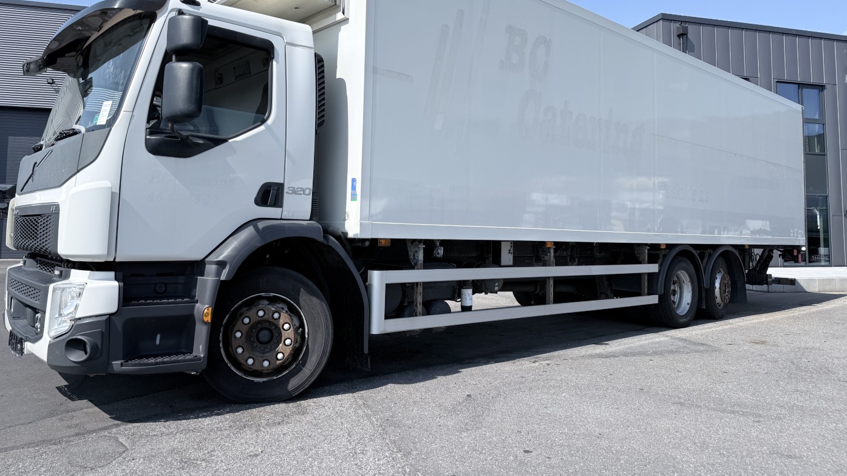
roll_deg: -0.1
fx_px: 606
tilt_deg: +5.1
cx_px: 413
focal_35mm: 27
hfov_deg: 69.9
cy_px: 180
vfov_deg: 42.6
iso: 80
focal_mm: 6.76
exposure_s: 1/3759
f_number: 1.78
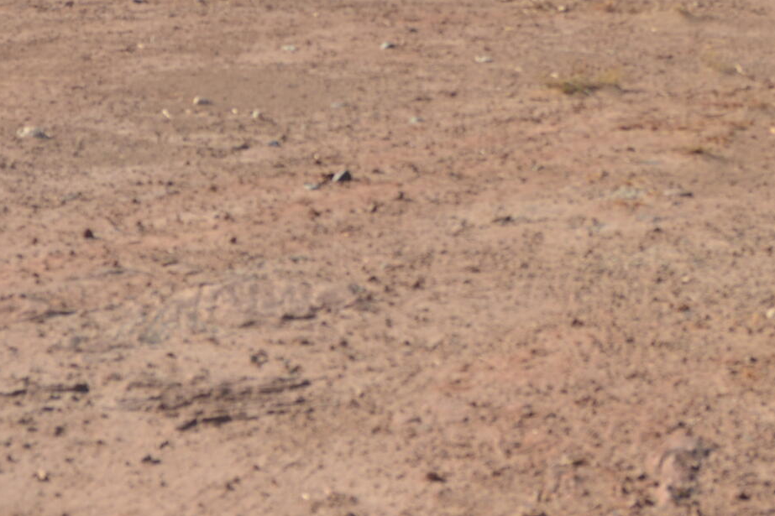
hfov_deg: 14.3
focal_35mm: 143
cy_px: -265
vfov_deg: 9.3
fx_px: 3078
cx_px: 610
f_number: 8
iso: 100
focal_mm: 44
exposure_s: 1/250
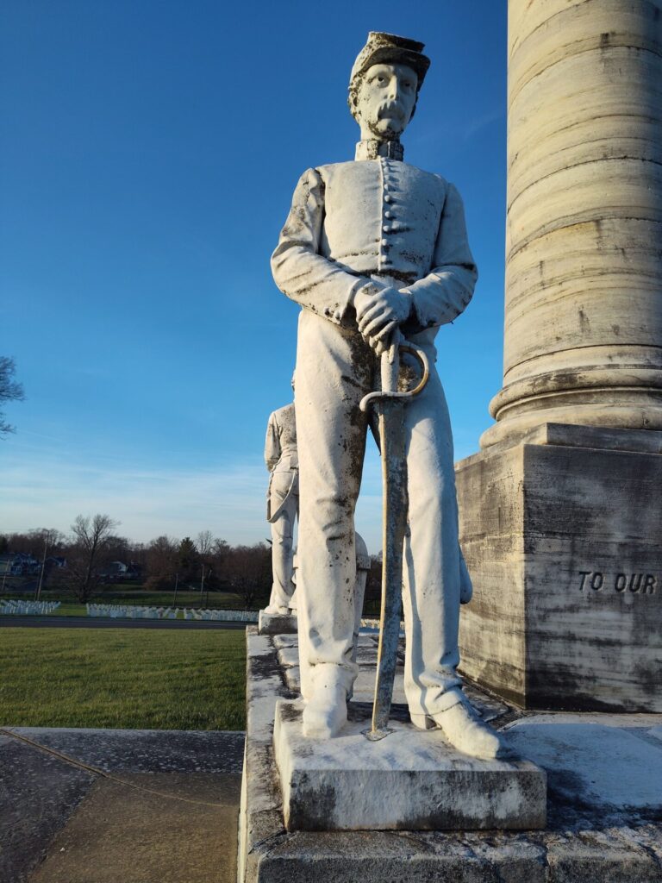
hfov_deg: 58.9
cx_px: 331
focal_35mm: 23
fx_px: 586
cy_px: 442
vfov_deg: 73.9
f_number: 1.8
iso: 100
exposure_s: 1/835
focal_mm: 5.56
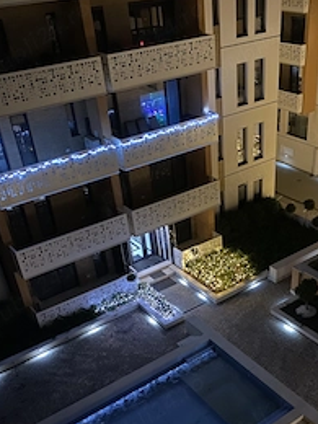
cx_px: 209
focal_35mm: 40
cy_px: 318
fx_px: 490
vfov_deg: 45.2
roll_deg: +3.4
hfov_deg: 35.6
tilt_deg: -38.9
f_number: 1.8
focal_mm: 4.25
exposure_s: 1/8
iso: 500
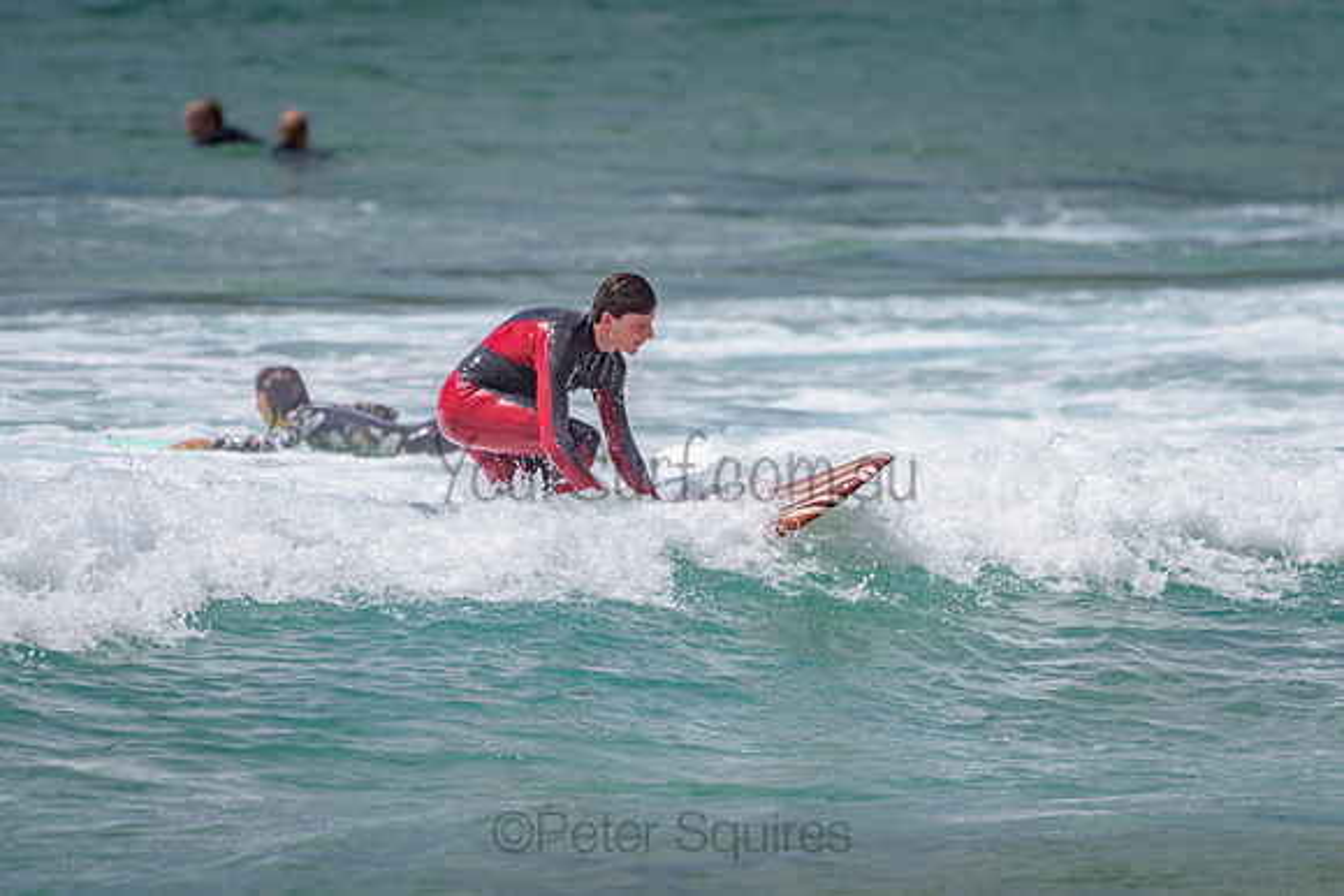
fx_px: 22887
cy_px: 518
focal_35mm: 613
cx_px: 727
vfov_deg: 2.2
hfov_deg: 3.4
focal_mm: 500
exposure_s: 1/2000
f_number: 5.6
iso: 80
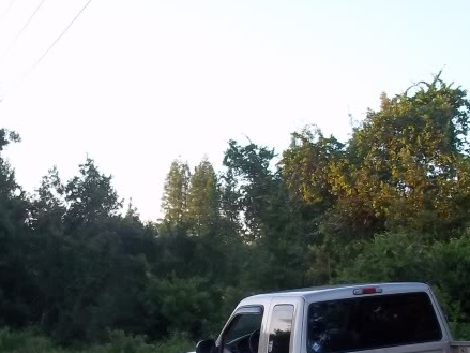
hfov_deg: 23.0
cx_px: 98
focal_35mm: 84
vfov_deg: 17.3
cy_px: 322
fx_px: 1140
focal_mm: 6.5
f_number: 3.1
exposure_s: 1/80
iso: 80
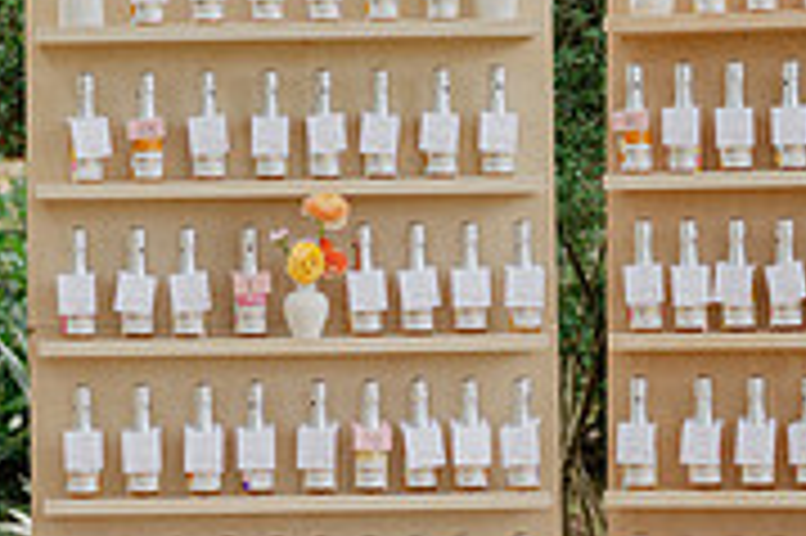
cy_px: 295
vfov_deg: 8.5
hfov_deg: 12.7
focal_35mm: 162
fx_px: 3624
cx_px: 261
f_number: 2
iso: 100
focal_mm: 50
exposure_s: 1/640
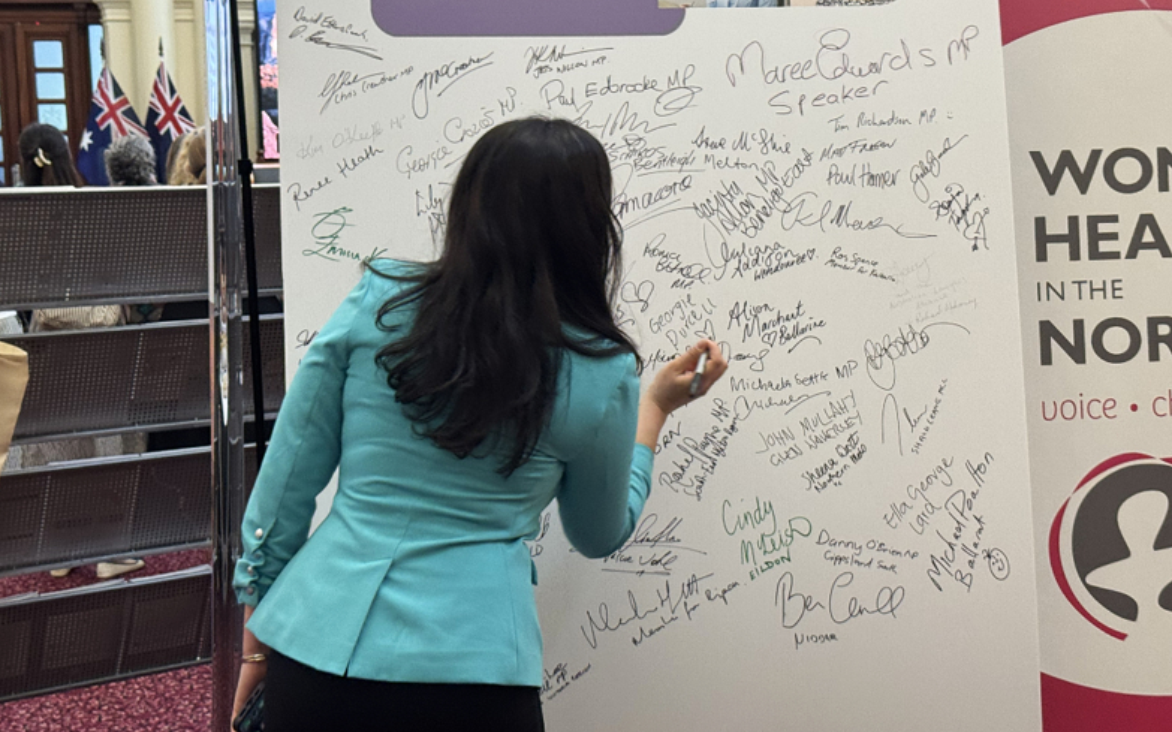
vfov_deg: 24.8
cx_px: 584
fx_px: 1661
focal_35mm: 52
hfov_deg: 38.9
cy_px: 326
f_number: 1.78
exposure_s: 1/50
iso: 125
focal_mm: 6.76
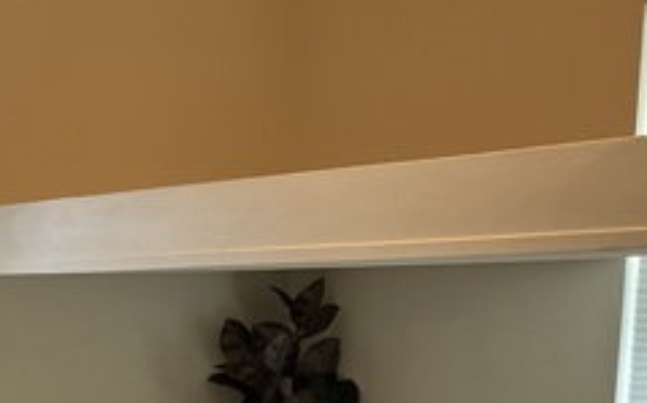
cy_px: 603
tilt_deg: -13.1
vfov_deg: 15.6
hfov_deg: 26.0
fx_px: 1357
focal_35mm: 77
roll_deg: +2.0
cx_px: 74
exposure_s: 1/120
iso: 125
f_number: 1.6
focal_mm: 5.1
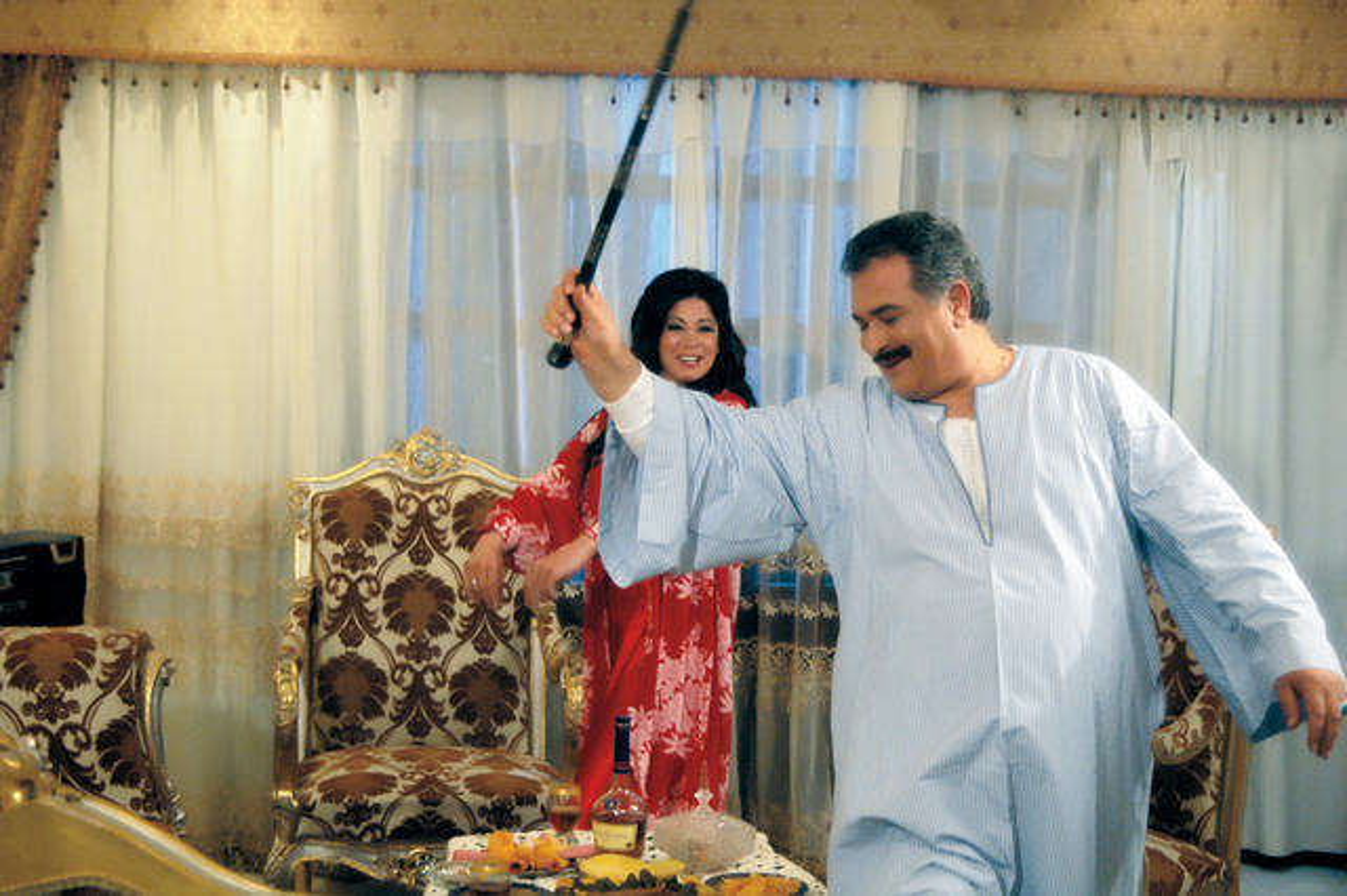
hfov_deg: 35.1
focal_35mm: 57
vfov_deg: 23.8
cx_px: 674
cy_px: 448
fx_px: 2132
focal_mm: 38
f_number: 4
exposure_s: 1/100
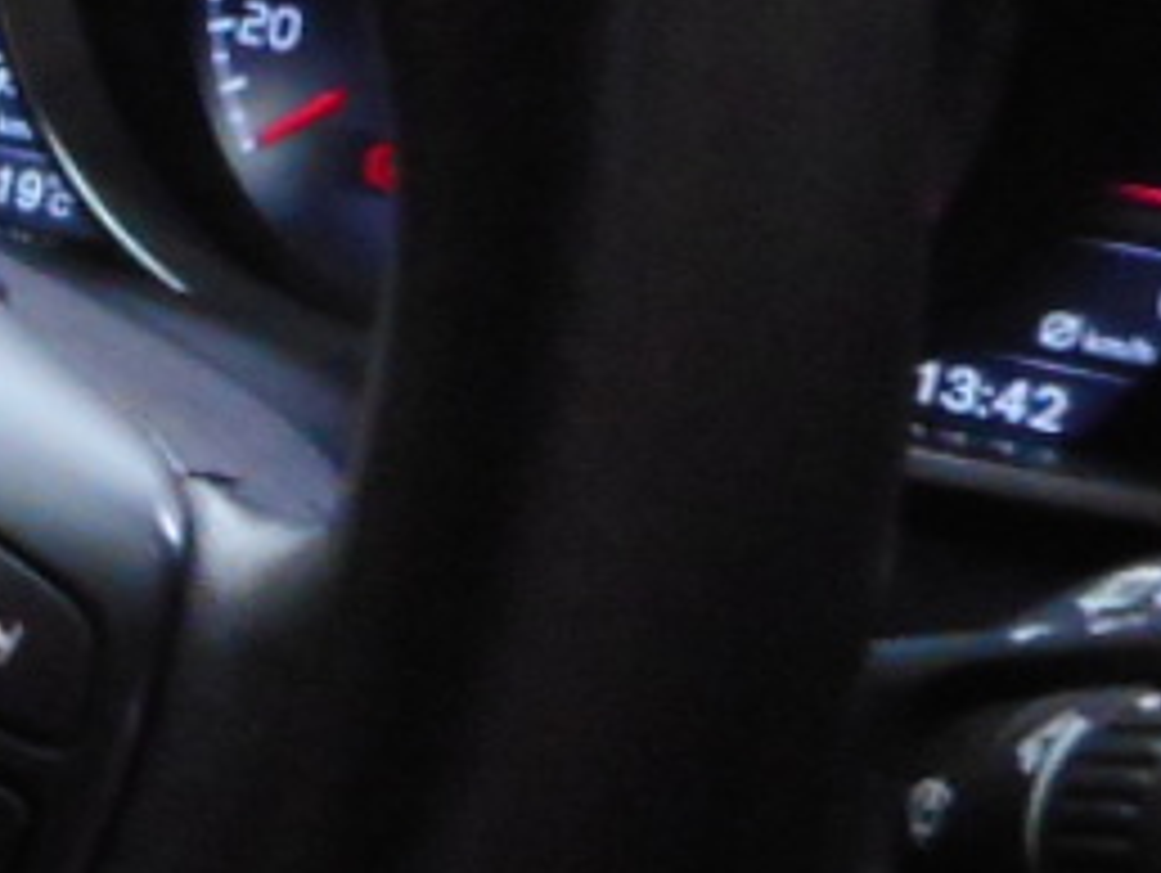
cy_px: 639
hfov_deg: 9.7
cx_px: -2336
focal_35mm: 155
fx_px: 5203
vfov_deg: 9.6
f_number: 3.7
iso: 400
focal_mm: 4.5
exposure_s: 1/15
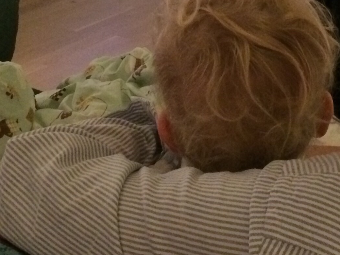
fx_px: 894
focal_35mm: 91
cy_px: -62
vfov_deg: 15.6
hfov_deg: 21.4
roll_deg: -3.6
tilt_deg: -14.4
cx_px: 234
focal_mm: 4.15
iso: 500
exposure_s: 1/17
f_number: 2.2
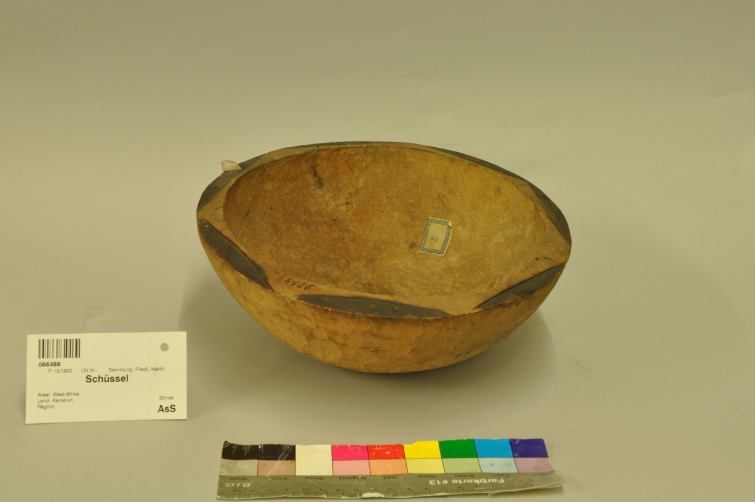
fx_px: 1152
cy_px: 243
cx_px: 388
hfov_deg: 36.3
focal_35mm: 55
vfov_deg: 24.6
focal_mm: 30
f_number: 11
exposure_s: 1/2
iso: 200
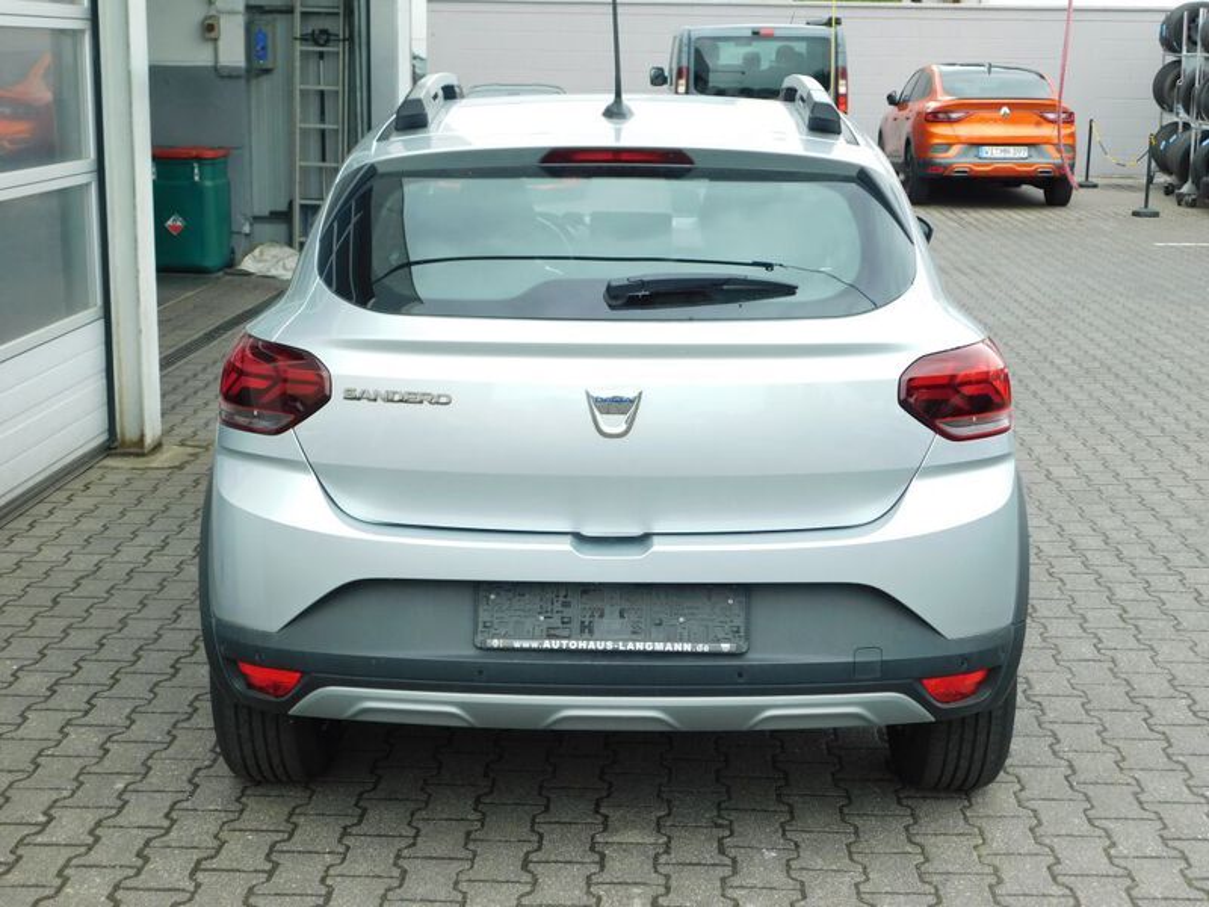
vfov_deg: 28.6
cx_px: 604
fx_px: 1781
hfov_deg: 37.5
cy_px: 454
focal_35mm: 51
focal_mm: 9
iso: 125
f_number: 3.8
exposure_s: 1/200
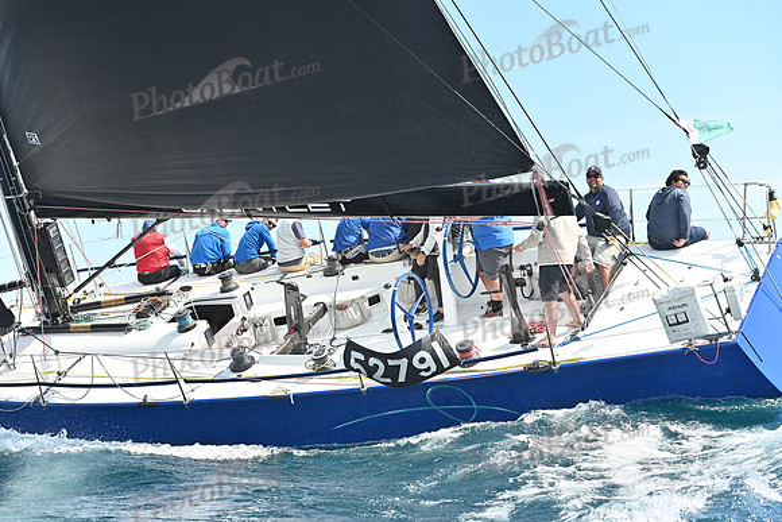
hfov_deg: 28.8
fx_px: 1521
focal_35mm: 70
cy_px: 261
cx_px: 391
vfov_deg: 19.5
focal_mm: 70
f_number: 4.5
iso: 320
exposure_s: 1/1250
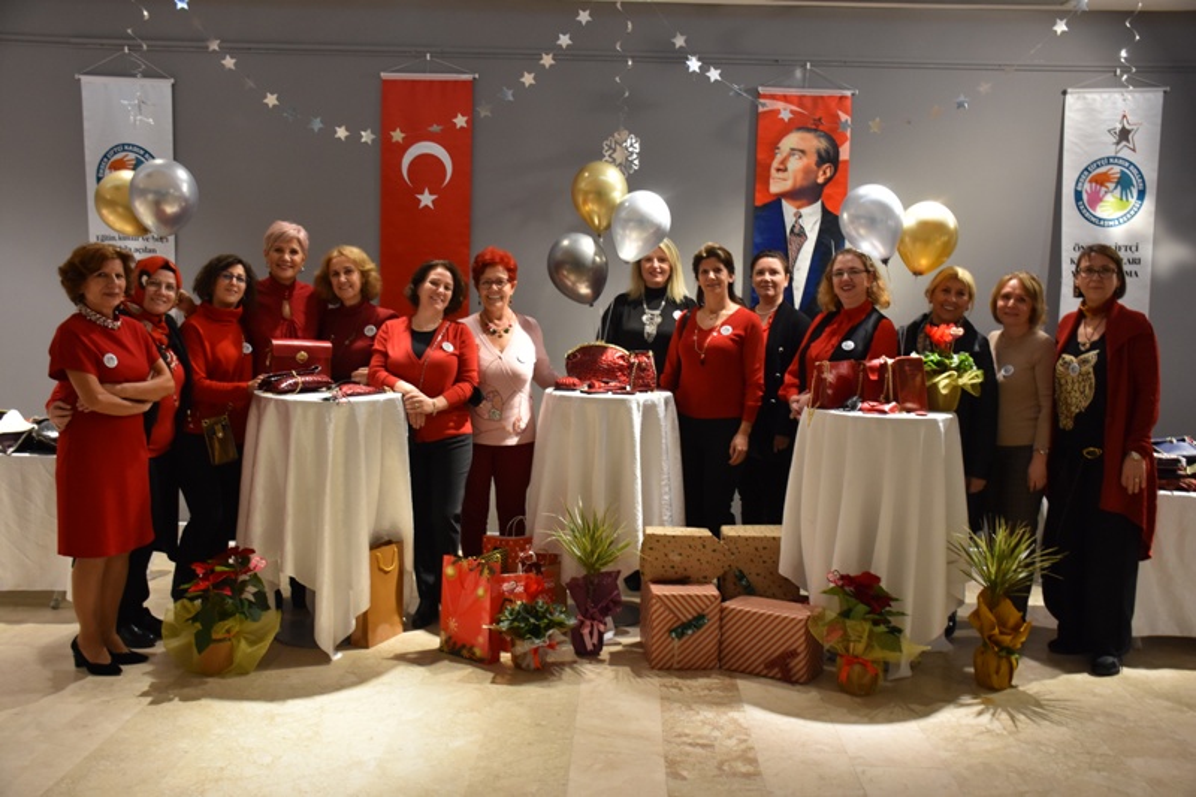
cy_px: 398
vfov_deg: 38.3
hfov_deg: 55.1
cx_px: 598
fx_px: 1146
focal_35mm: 34
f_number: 4
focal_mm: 23
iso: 800
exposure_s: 1/60
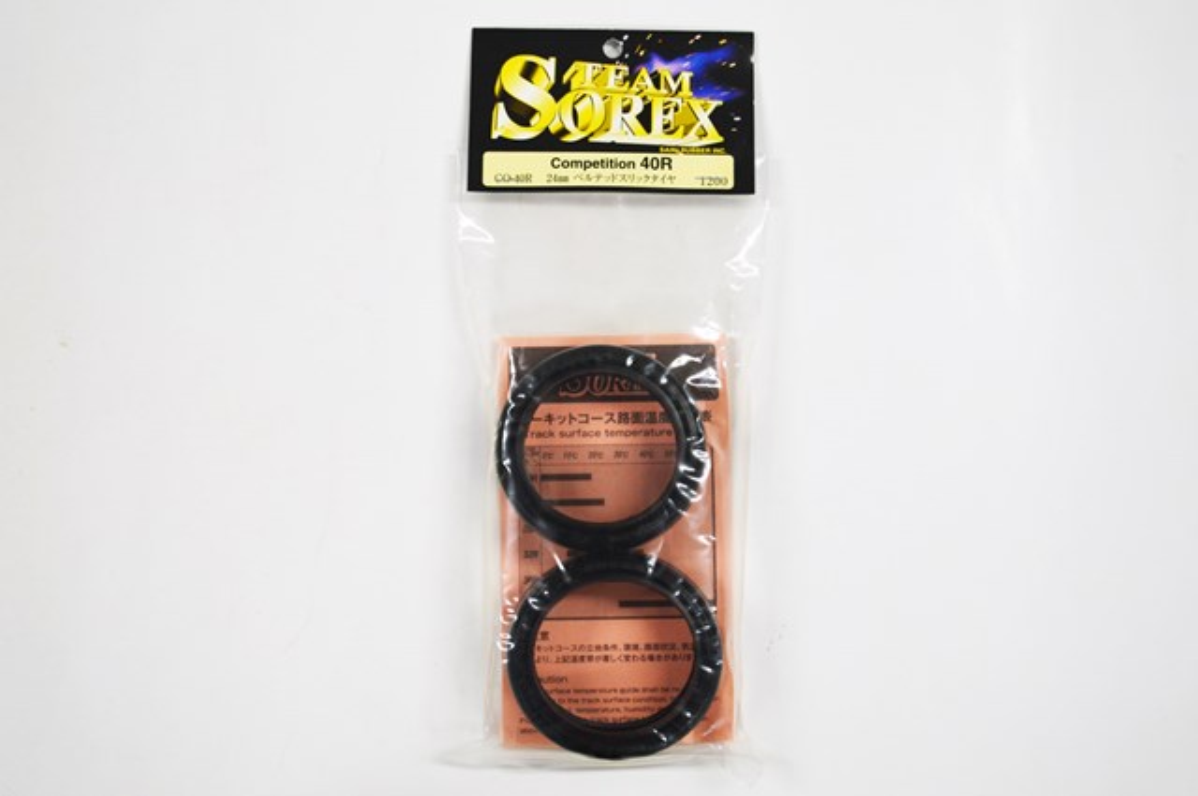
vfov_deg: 26.4
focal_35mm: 51
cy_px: 398
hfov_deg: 38.9
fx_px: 1695
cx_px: 599
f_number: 5
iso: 400
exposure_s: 1/100
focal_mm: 34
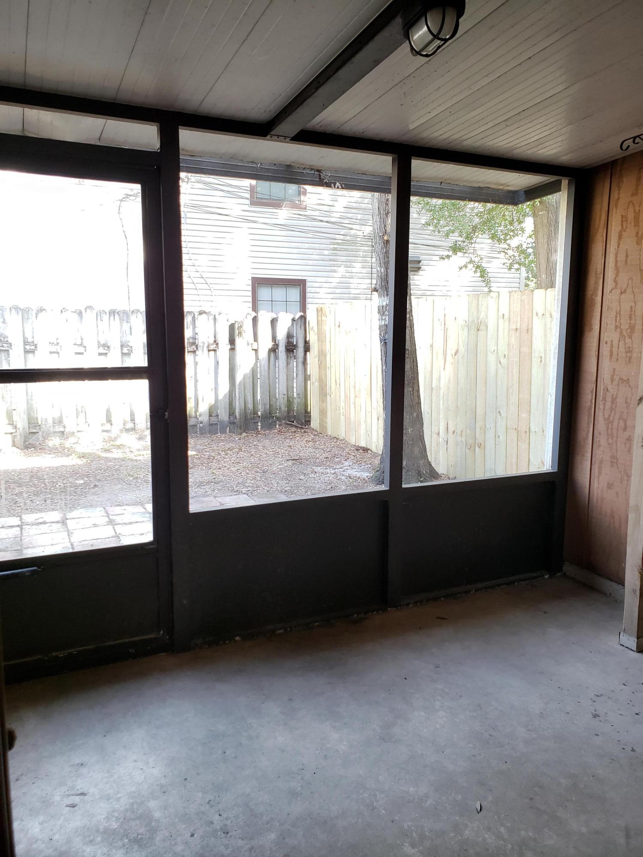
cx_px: 322
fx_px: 644
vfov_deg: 67.3
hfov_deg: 53.1
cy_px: 428
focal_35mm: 26
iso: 320
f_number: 2.4
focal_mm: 4.3
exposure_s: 1/120
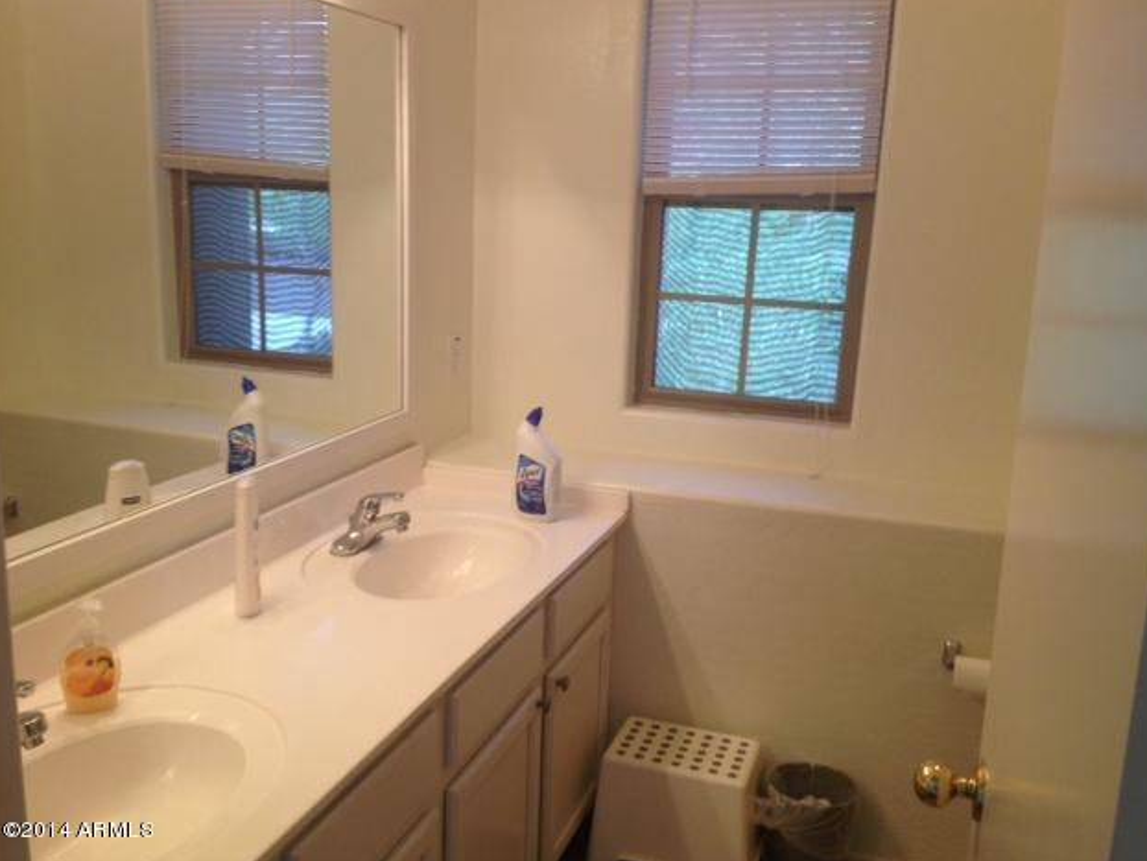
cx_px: 583
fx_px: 1193
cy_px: 424
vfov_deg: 39.7
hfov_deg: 51.3
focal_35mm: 36
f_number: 2.4
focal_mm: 4.28
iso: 64
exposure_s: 1/30
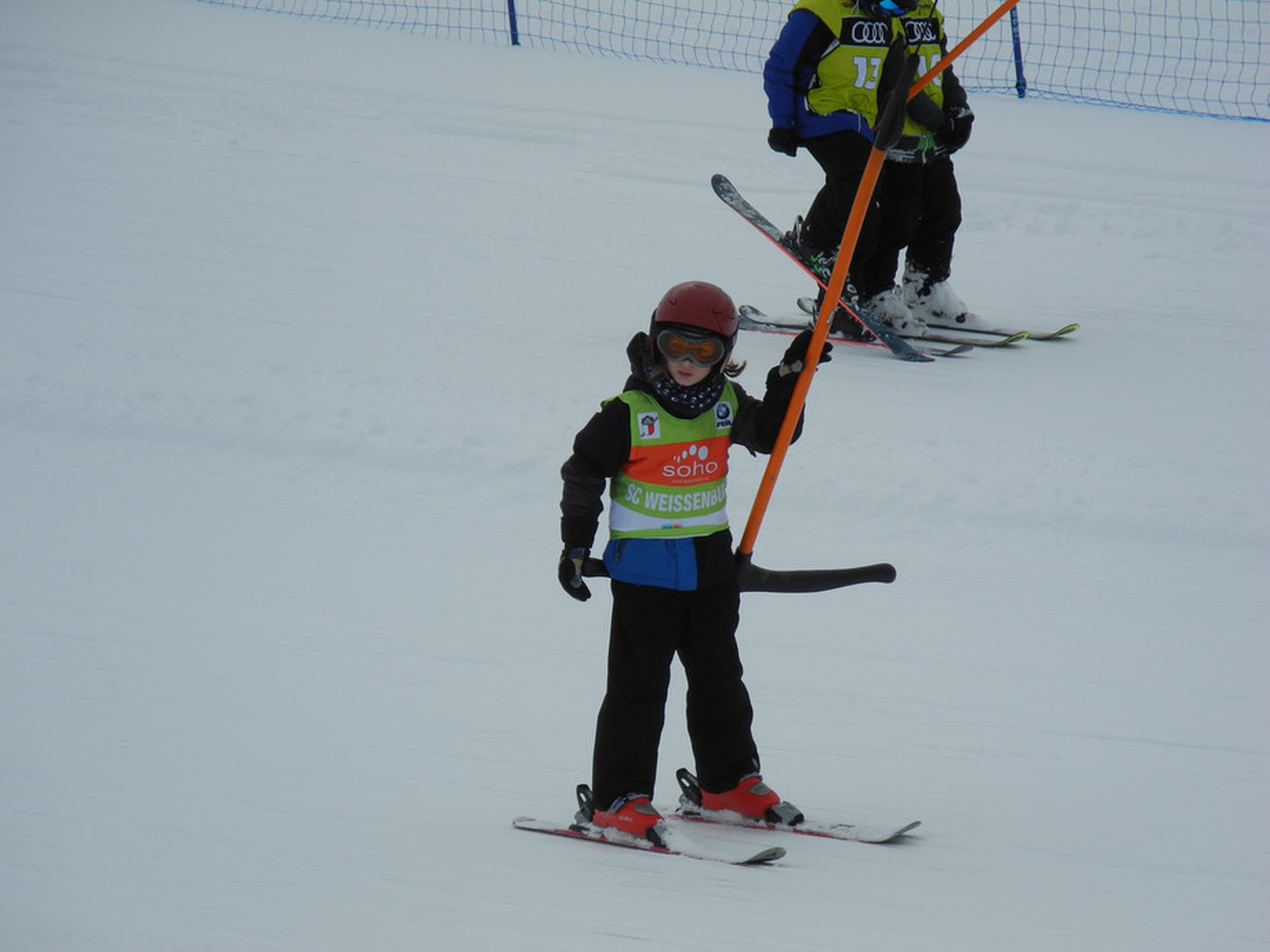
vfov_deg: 7.4
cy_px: 476
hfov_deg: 9.9
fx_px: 7338
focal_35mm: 200
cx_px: 635
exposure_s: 1/640
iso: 100
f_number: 5.6
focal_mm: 42.6
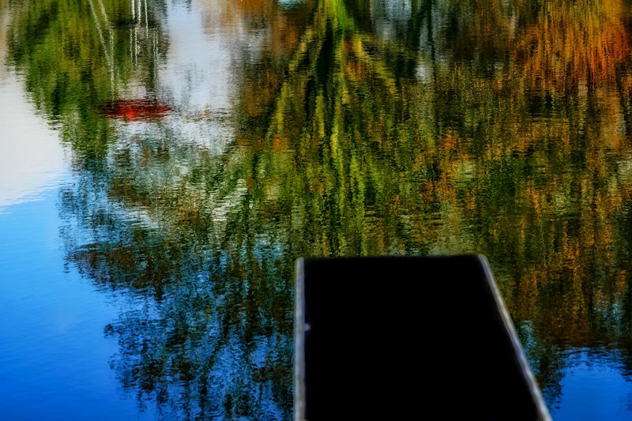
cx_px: 316
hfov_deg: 23.9
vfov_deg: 16.1
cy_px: 210
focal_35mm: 85
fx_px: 1492
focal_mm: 85
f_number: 6.3
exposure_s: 1/125
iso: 100
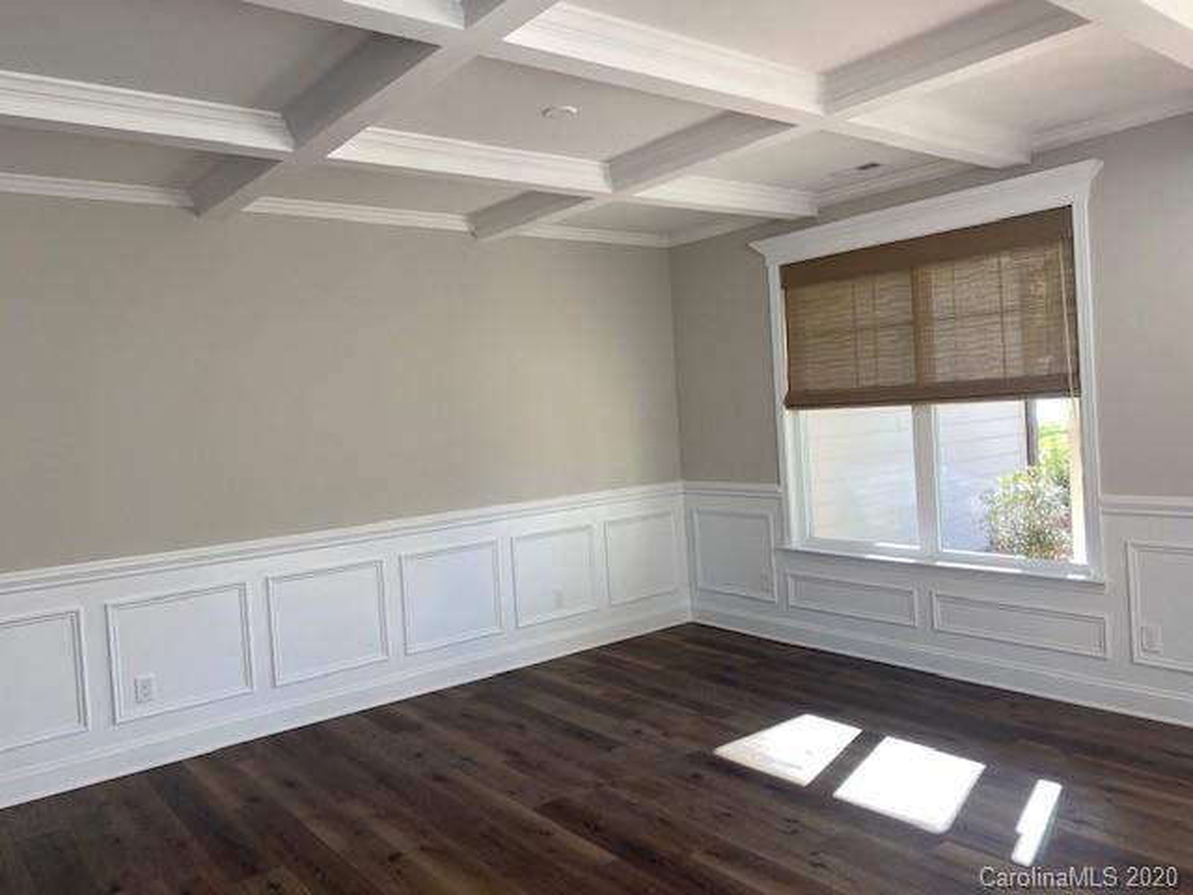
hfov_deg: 67.3
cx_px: 596
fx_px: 896
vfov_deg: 53.1
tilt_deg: -0.9
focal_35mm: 26
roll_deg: +3.0
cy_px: 448
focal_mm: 4.25
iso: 50
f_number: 1.8
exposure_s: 1/120
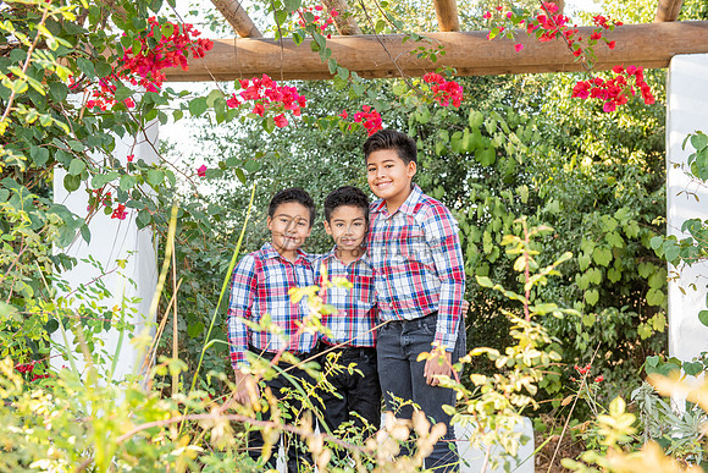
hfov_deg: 36.2
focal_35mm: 55
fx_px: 1082
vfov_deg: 24.6
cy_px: 236
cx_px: 354
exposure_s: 1/125
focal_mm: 55
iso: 500
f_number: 5.6
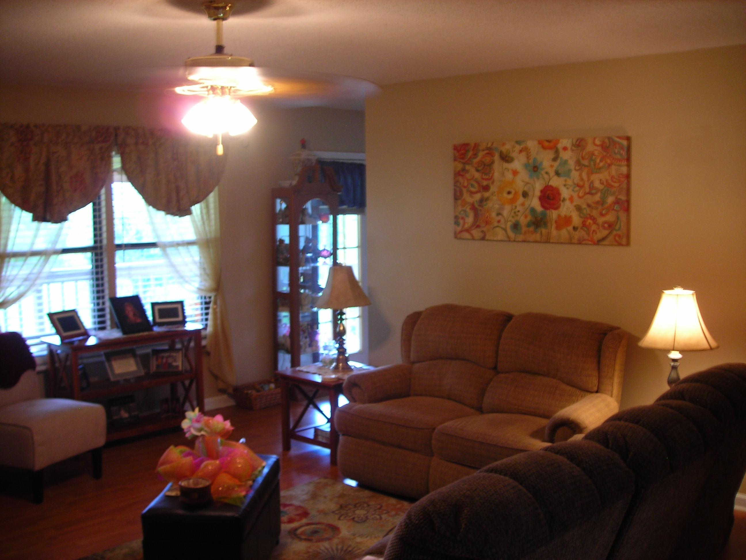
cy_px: 280
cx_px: 373
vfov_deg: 37.7
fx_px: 819
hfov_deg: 49.0
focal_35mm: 38
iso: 50
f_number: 3.2
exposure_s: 1/6
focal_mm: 6.3
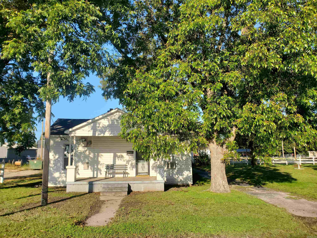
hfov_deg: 67.3
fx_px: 238
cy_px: 119
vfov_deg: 53.1
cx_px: 158
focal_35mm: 26
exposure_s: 1/1087
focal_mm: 4.3
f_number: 2.4
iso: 50
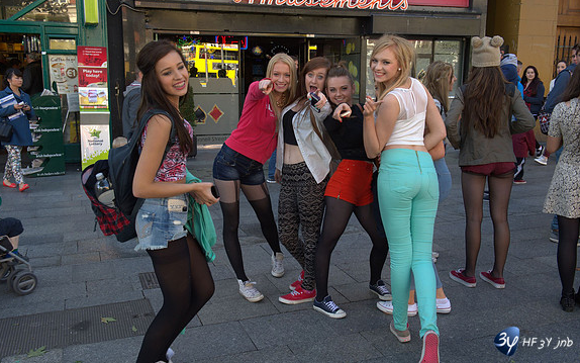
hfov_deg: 55.3
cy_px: 176
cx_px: 288
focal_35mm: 35
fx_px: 553
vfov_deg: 36.3
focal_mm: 34
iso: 640
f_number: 5.6
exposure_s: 1/125
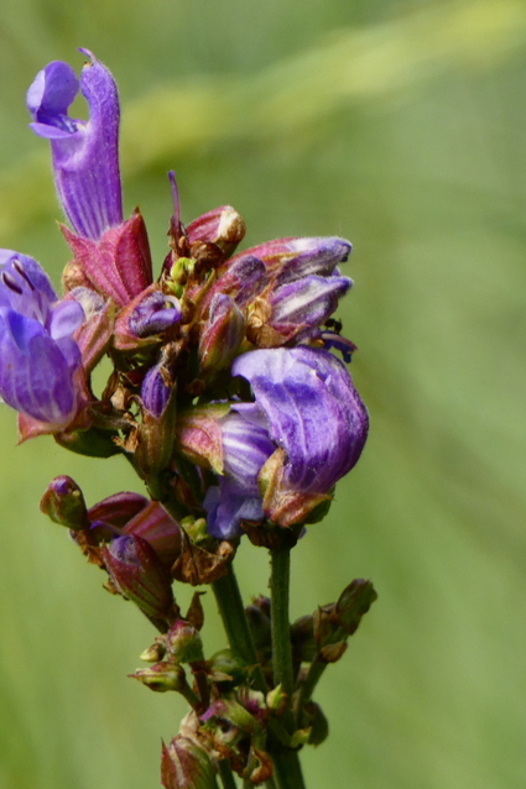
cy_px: 394
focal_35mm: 1025
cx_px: 9
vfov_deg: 2.0
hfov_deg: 1.3
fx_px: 22475
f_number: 5.6
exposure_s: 1/100
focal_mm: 132.1
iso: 100
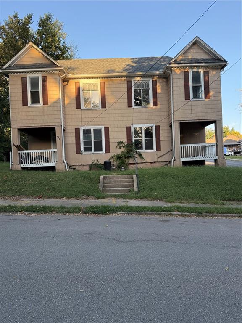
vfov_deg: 71.6
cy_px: 162
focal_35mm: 24
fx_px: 224
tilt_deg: +2.5
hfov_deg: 56.8
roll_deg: +2.3
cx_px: 121
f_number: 1.78
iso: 100
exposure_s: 1/524
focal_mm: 6.76
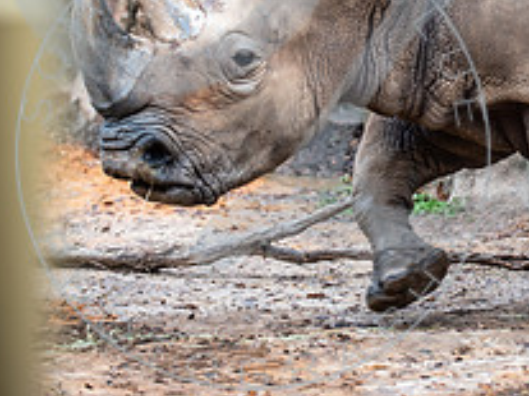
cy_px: -41
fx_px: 3834
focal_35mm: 251
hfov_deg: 7.9
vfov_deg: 5.9
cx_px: 368
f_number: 2.8
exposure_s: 1/250
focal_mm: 120
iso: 125
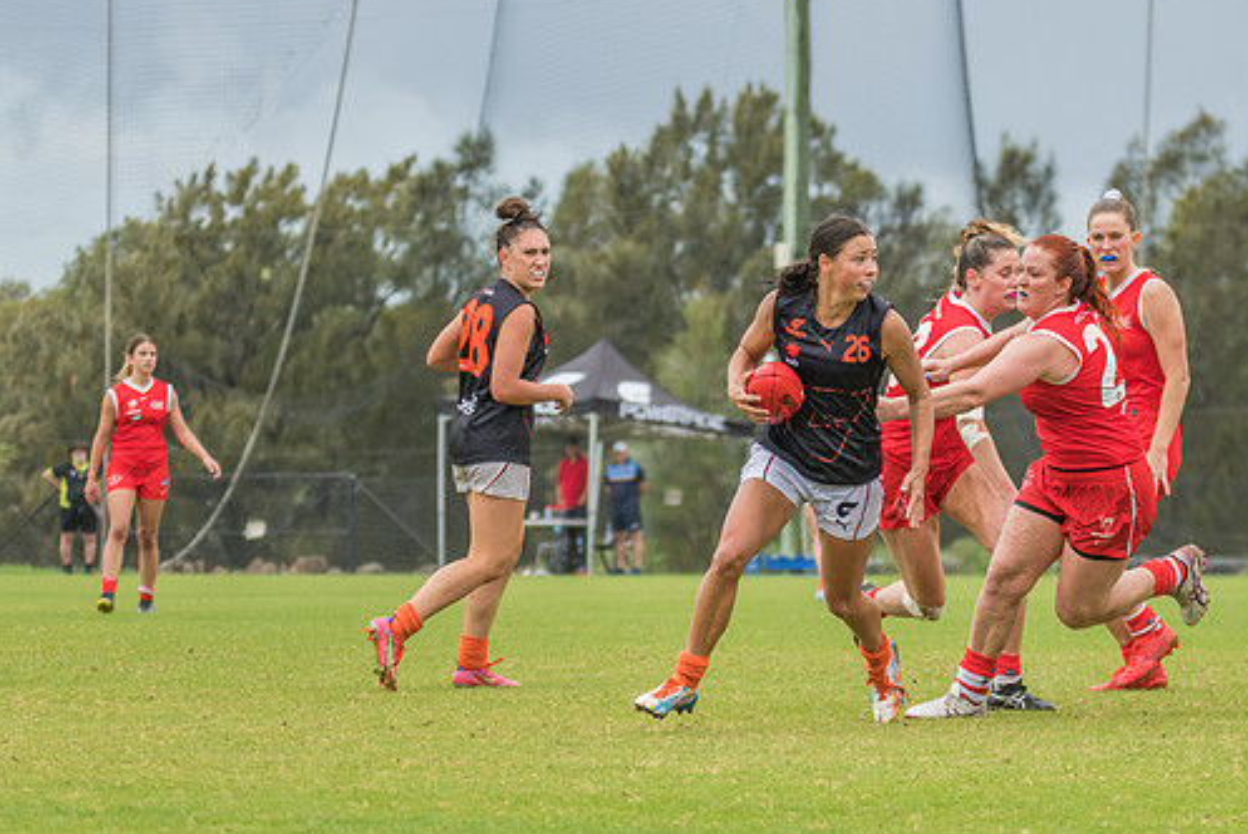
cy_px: 440
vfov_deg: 5.2
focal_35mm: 266
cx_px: 926
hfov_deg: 7.7
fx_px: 9226
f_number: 5.6
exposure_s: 1/1250
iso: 500
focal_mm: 150
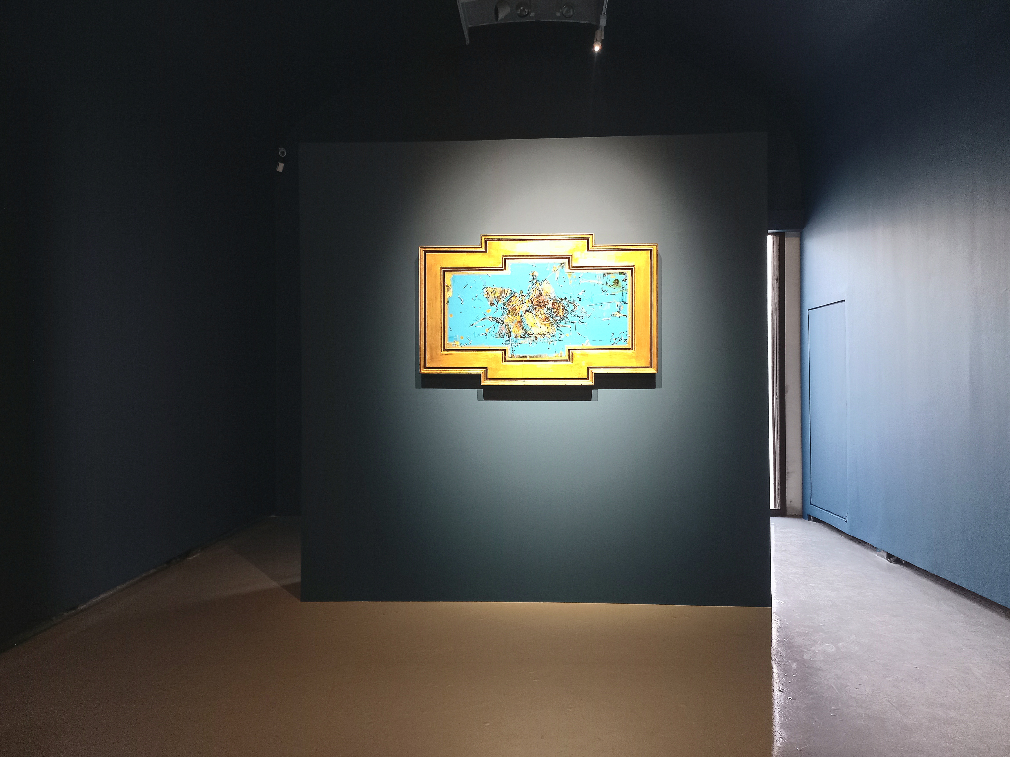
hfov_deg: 69.4
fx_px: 729
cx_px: 505
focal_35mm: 25
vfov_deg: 54.9
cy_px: 378
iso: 400
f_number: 1.8
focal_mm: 4.6
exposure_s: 1/25
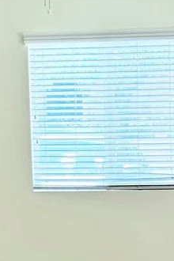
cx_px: 86
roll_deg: +1.1
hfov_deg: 8.2
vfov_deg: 12.0
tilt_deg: -8.2
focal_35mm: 168
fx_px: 1218
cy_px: 294
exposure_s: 1/61
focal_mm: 5.96
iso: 100
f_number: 1.6
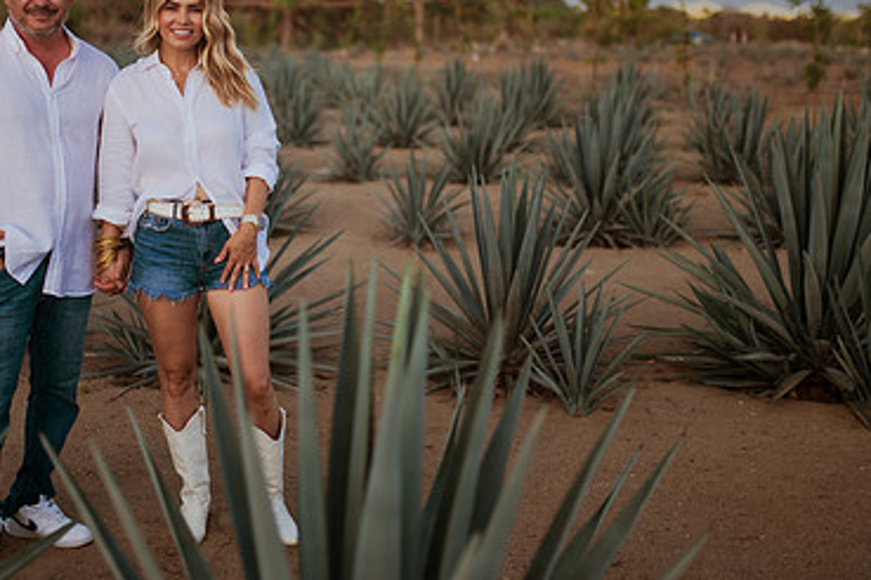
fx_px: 1331
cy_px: 196
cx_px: 316
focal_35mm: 55
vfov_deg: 24.5
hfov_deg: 36.0
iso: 80
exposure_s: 1/2500
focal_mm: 35
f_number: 1.4
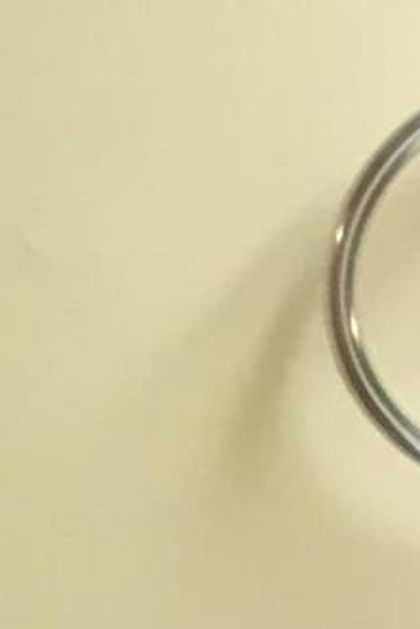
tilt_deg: -7.0
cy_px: 545
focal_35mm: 182
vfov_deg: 11.2
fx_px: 3181
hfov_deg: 6.8
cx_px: -884
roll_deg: -0.5
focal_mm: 4.15
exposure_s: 1/30
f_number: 2.2
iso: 64
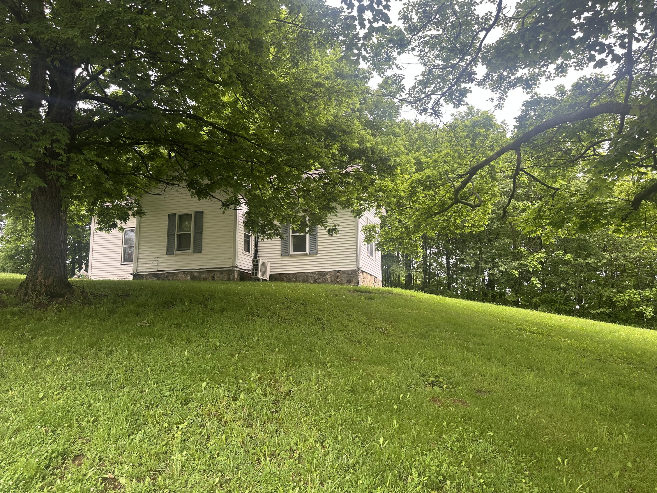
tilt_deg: +11.3
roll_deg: +1.5
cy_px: 246
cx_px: 328
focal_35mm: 24
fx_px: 456
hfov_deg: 71.6
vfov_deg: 56.8
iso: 80
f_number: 1.78
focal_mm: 6.86
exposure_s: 1/172
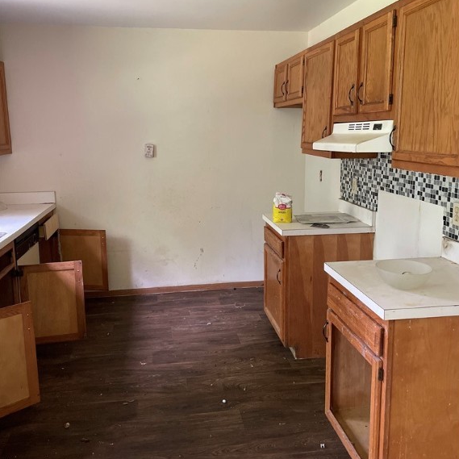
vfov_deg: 52.5
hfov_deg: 52.5
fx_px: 465
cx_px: 231
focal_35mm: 31
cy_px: 215
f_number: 1.6
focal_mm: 4.2
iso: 400
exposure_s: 1/60
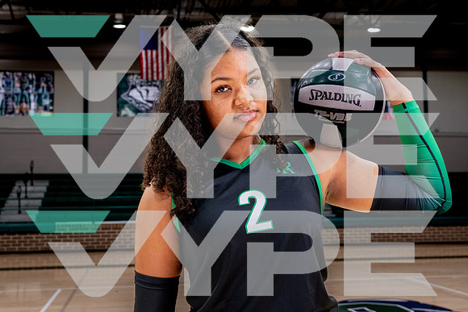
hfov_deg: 43.5
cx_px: 229
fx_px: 587
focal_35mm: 45
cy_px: 154
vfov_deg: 29.8
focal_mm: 43
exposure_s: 1/80
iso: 2500
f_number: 7.1
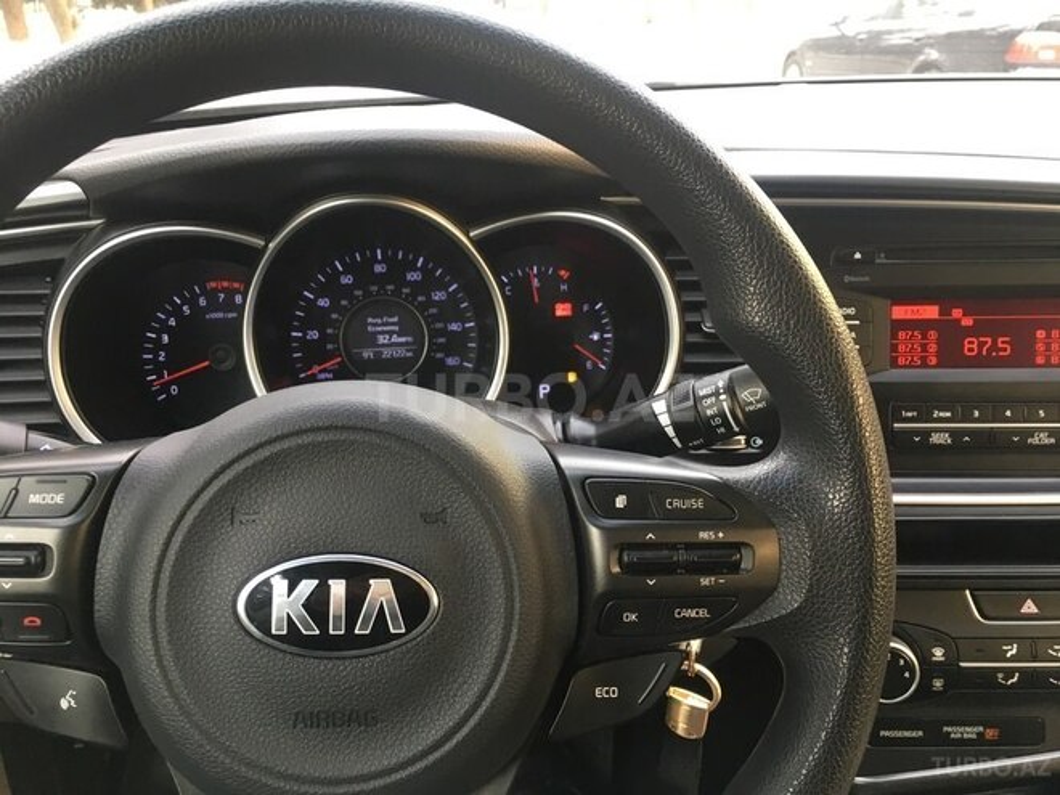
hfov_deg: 61.7
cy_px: 398
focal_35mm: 29
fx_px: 888
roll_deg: -0.1
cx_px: 530
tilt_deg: -25.8
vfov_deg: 48.2
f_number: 2.2
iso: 50
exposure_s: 1/33
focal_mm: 4.15
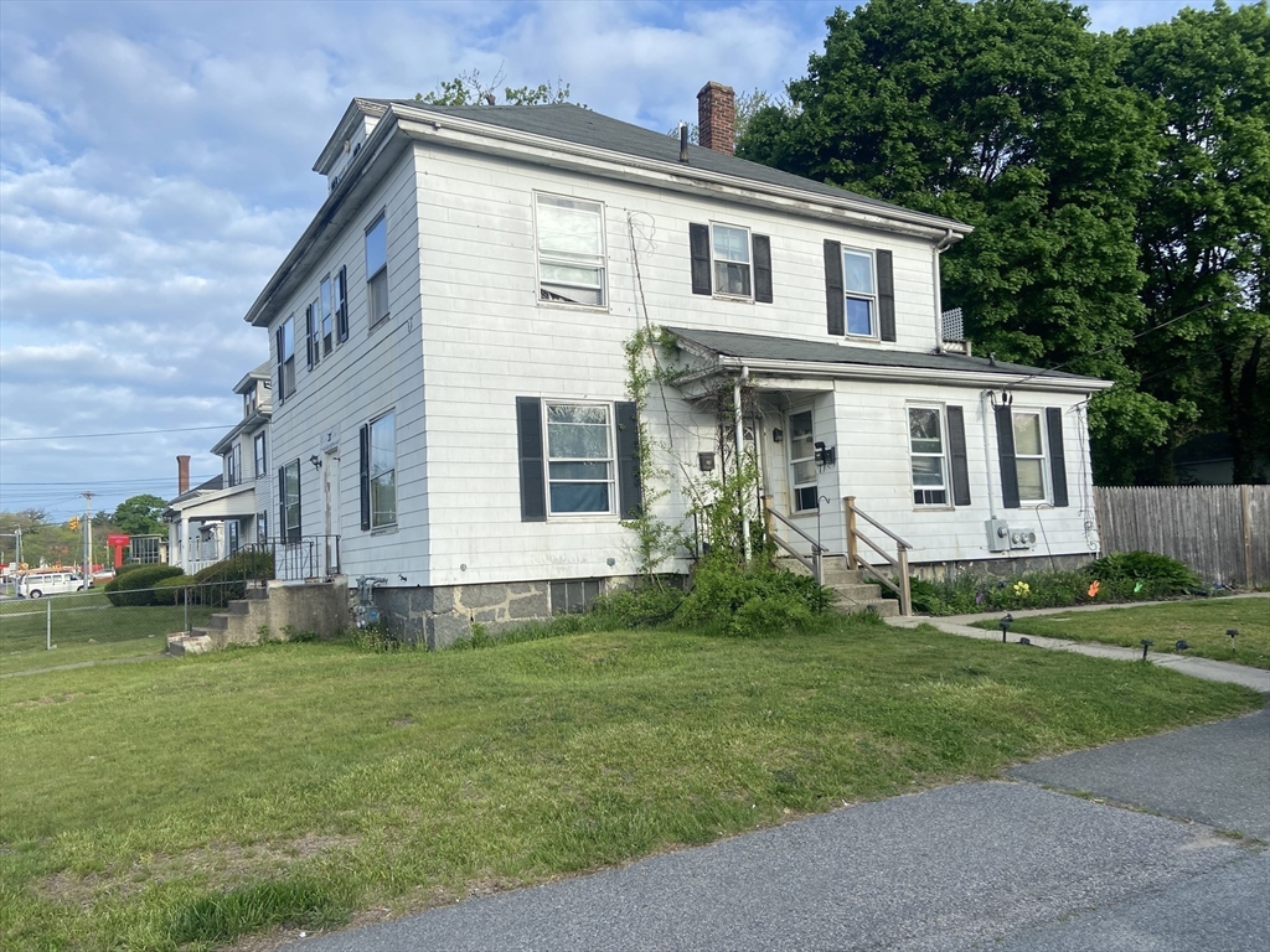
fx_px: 954
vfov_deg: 53.1
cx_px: 635
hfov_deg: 67.3
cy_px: 476
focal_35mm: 26
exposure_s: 1/1565
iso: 32
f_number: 1.8
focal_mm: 4.25
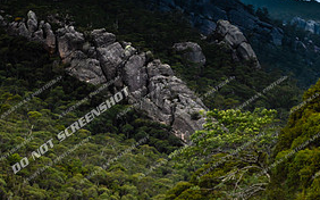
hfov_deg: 12.3
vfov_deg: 7.6
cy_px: 197
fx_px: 1491
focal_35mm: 171
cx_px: 169
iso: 200
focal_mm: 70
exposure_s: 1/2000
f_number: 4
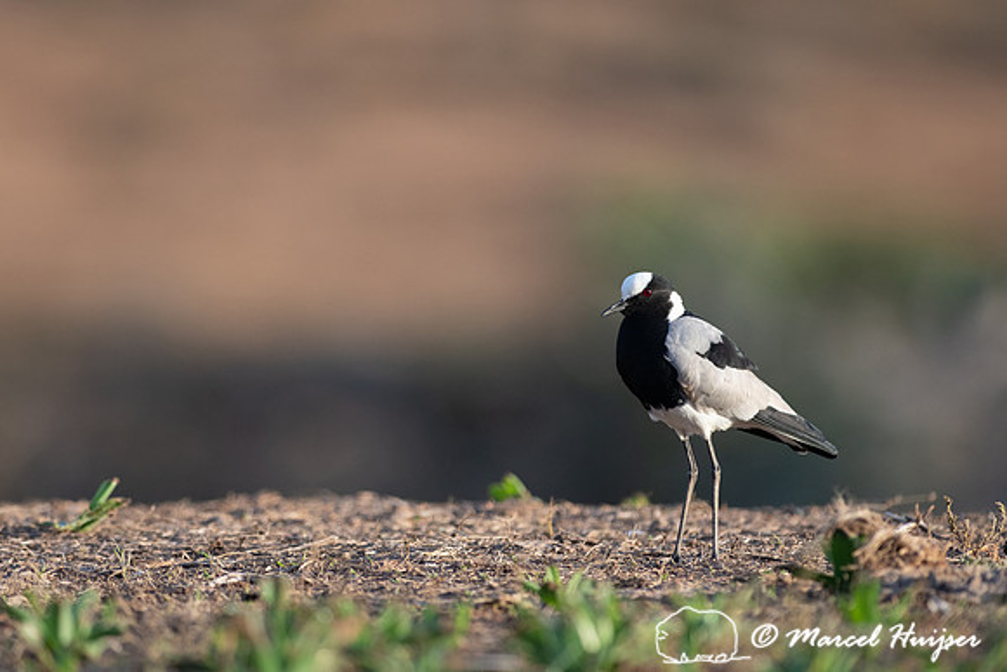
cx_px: 437
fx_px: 22123
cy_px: 274
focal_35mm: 791
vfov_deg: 1.7
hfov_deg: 2.6
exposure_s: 1/1000
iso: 800
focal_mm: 600
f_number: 6.3
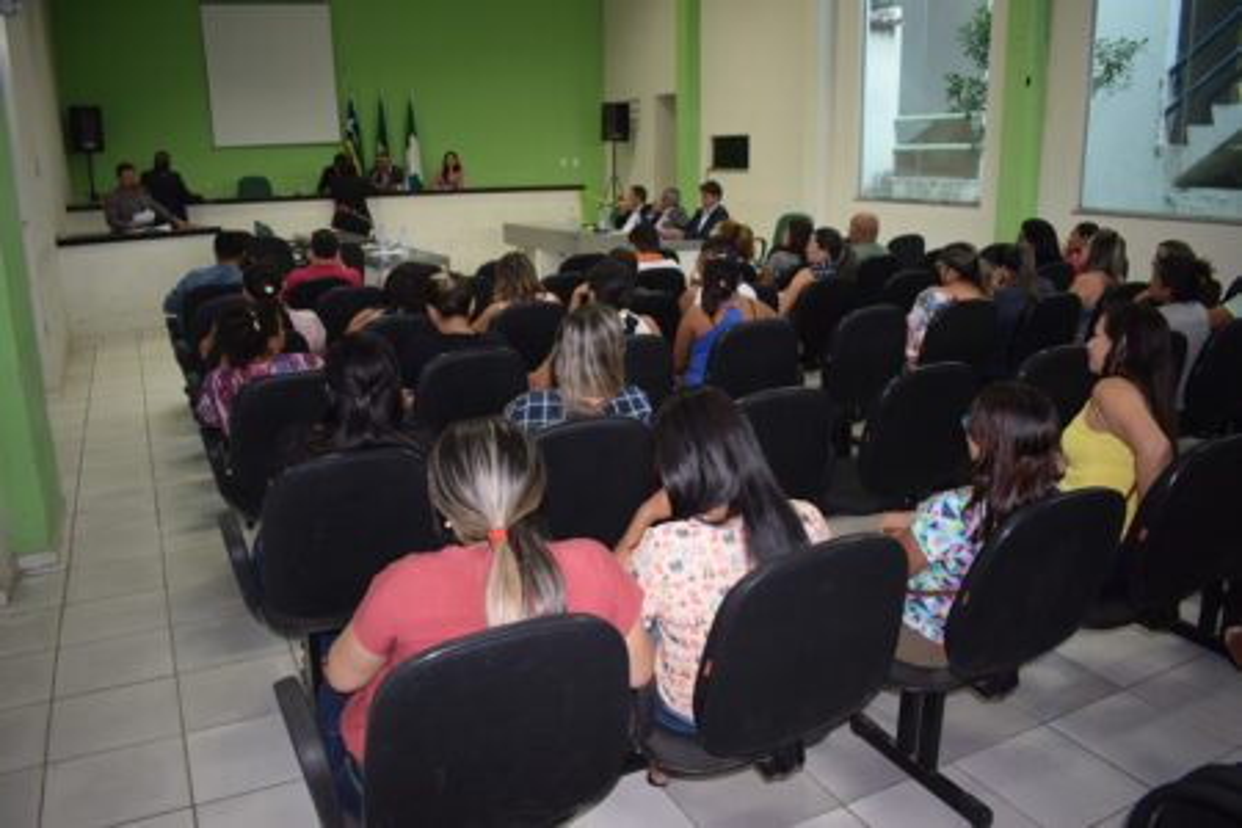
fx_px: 931
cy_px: 414
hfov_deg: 67.4
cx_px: 621
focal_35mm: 27
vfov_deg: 47.9
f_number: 3.5
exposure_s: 1/60
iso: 800
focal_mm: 18
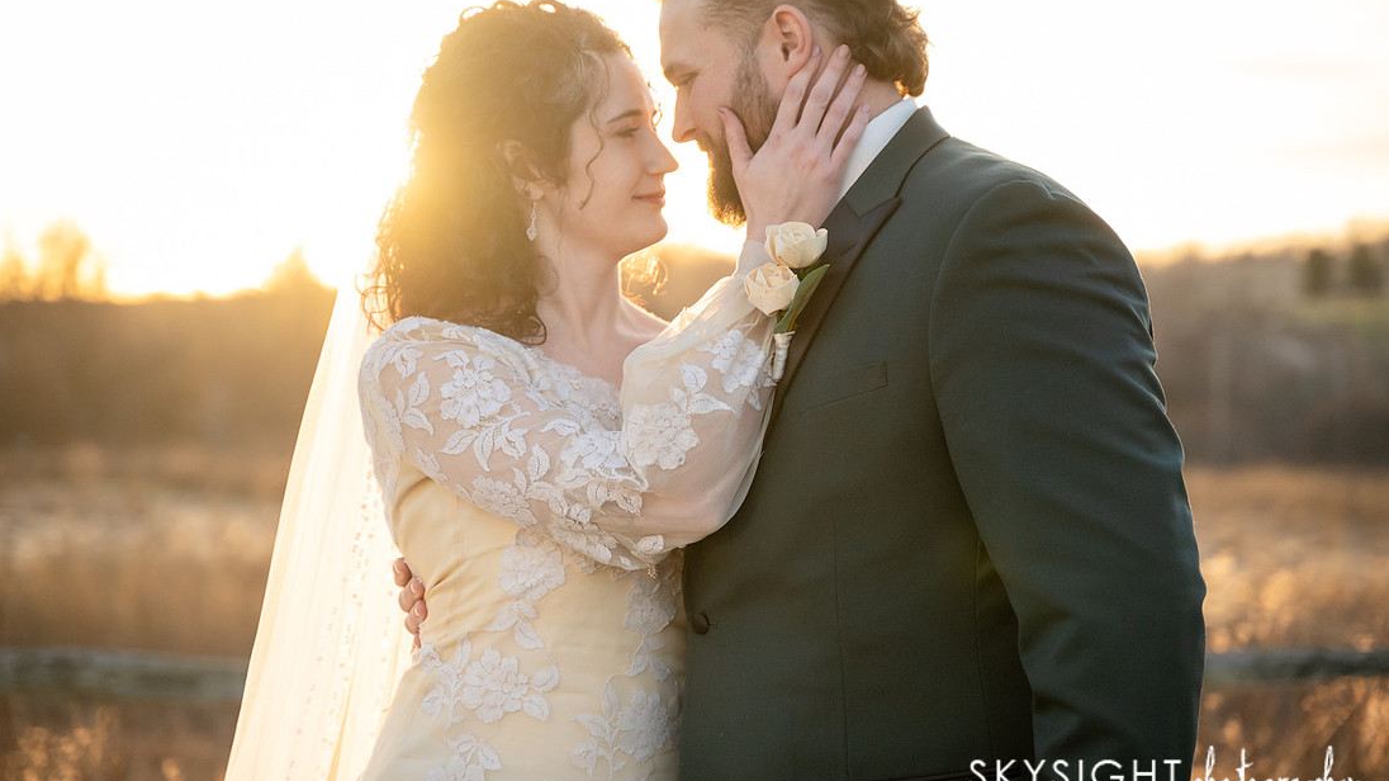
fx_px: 2983
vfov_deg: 14.9
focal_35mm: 81
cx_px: 693
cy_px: 369
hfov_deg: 26.2
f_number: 3.2
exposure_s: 1/2000
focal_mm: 75
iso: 1250
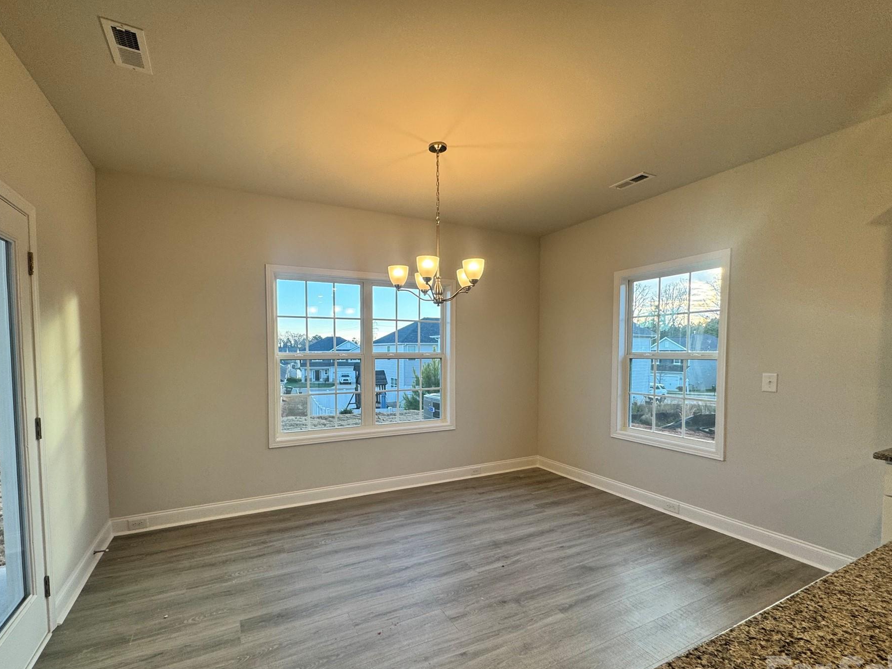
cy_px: 371
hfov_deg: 94.4
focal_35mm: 16
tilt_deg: -1.6
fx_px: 412
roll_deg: +0.6
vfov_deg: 77.8
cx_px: 416
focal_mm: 2.22
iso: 80
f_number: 2.2
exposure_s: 1/120
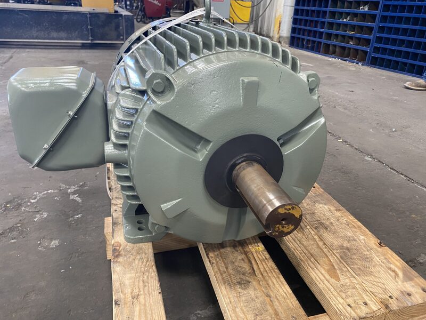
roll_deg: -3.4
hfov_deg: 67.3
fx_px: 320
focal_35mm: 26
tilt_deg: -24.3
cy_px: 160
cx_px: 213
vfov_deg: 53.1
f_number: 1.8
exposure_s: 1/60
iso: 160
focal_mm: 4.25
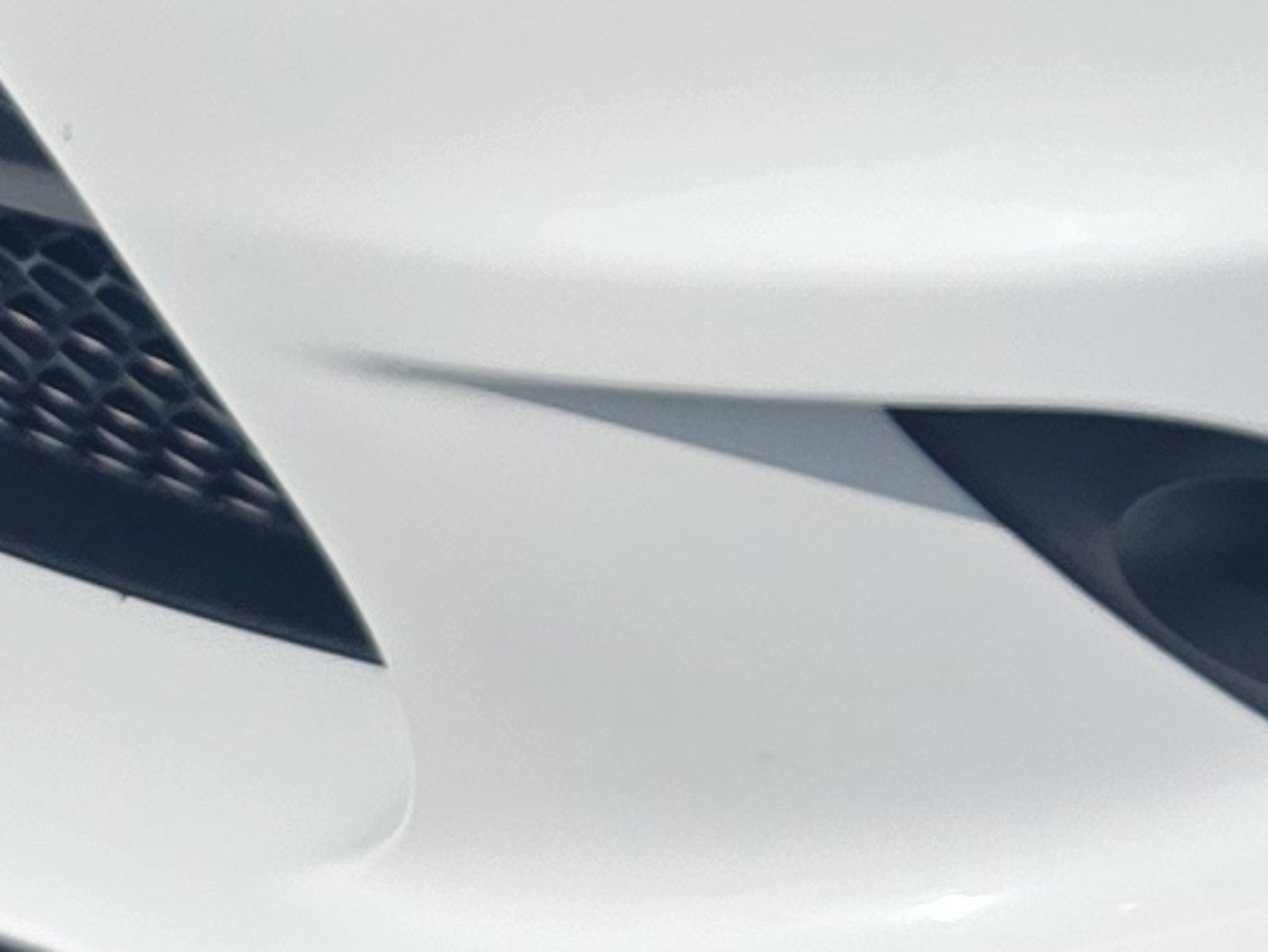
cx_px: 3026
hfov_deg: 9.6
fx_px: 6668
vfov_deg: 7.9
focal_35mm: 182
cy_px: -764
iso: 64
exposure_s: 1/7944
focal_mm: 6.3
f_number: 1.7
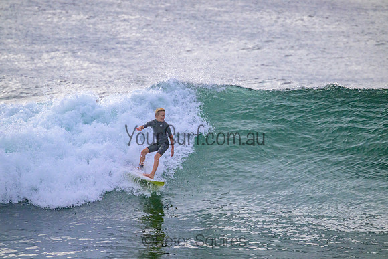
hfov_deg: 2.6
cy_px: 130
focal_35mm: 800
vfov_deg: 1.7
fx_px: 8624
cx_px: 194
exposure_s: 1/2000
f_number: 11
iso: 2000
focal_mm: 800
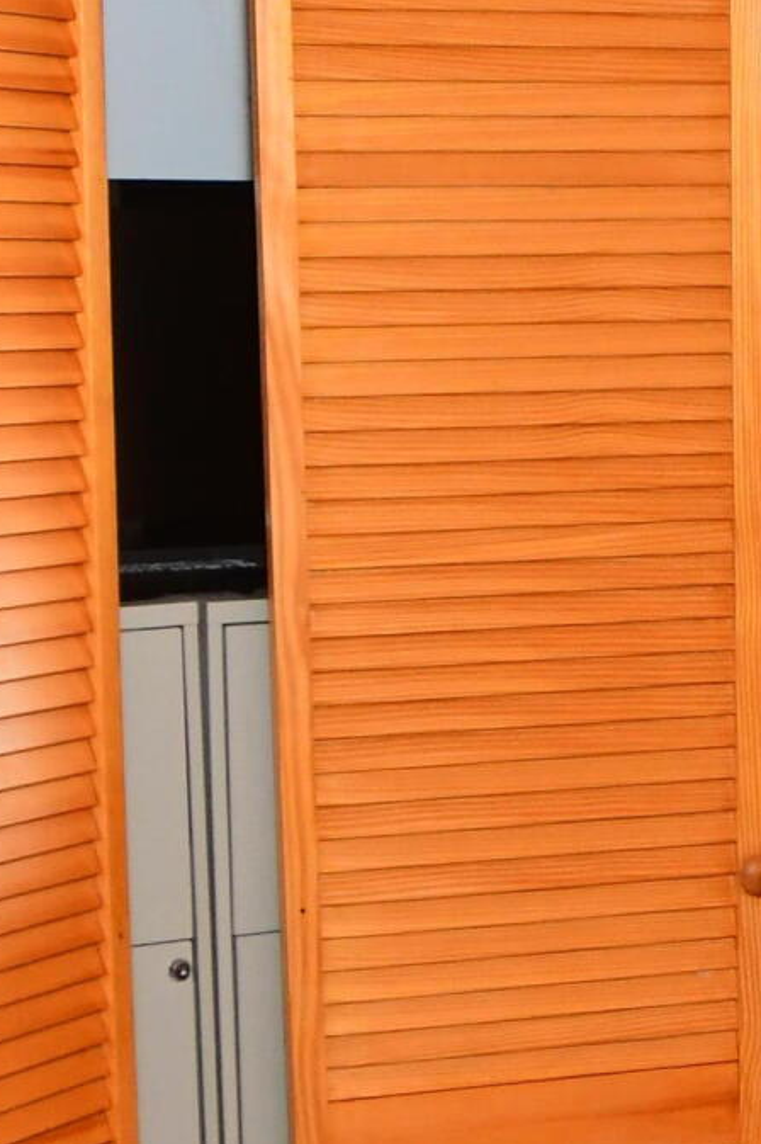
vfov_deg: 18.5
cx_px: 862
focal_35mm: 107
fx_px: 3396
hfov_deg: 12.5
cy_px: 1209
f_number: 3.5
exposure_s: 1/160
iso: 2000
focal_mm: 18
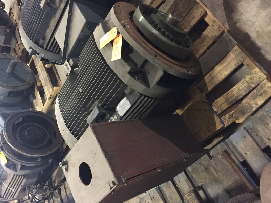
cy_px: 102
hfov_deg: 61.7
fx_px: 227
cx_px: 136
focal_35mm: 29
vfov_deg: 48.2
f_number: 2.2
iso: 250
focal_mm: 4.15
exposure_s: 1/15
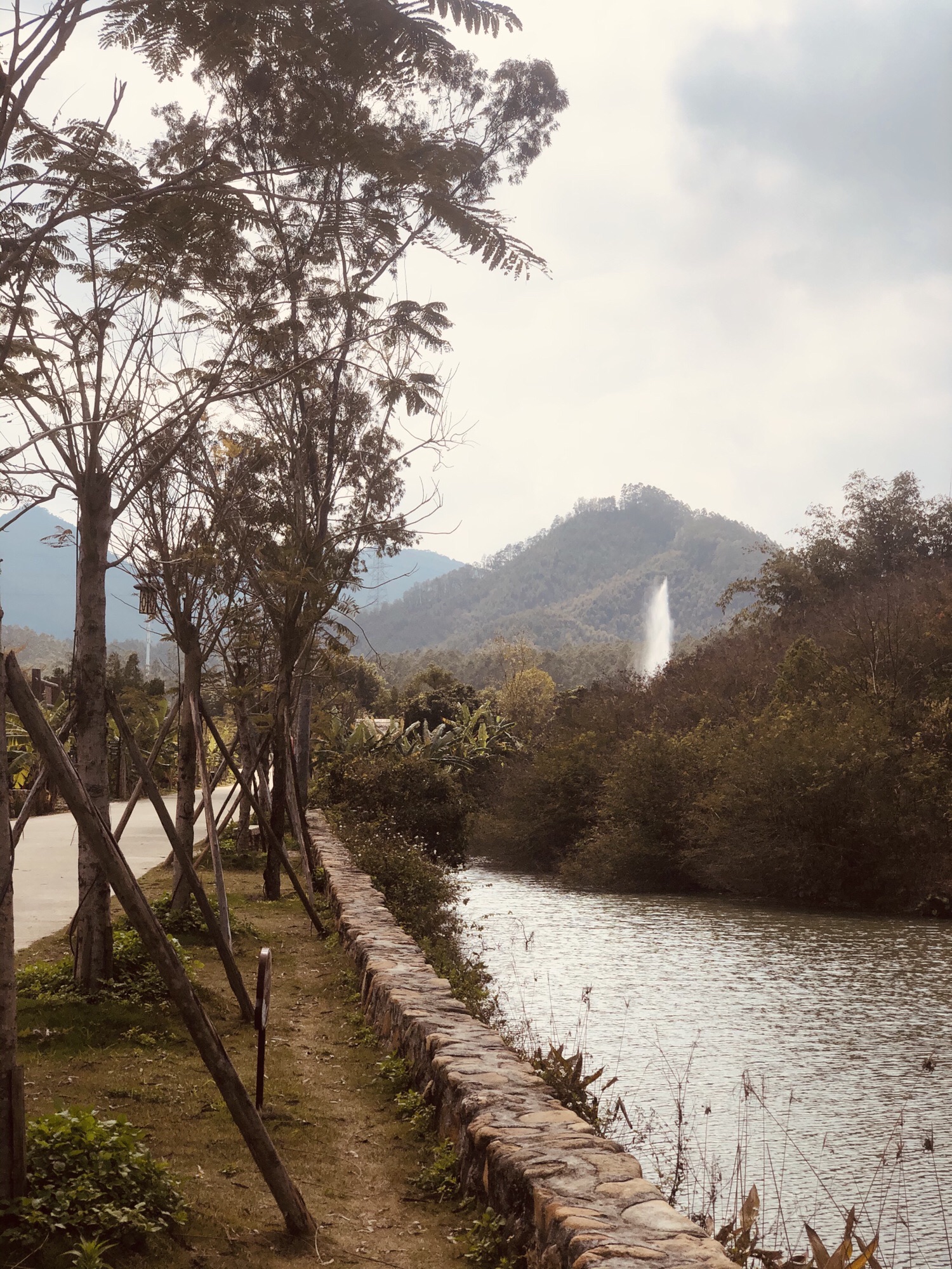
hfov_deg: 28.0
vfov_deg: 36.8
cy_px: 634
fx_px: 1907
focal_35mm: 52
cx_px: 476
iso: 16
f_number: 2.4
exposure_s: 1/2183
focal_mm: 6
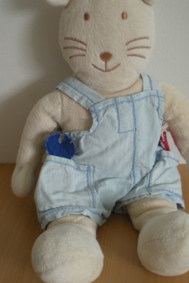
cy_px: 135
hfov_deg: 25.0
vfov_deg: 36.9
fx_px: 425
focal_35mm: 54
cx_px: 114
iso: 64
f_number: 3.1
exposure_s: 1/69.2
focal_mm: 6.3
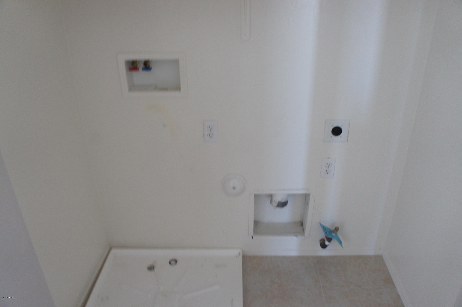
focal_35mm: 27
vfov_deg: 47.9
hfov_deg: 67.4
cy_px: 154
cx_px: 231
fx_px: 346
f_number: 5
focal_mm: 18
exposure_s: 1/30
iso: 1000
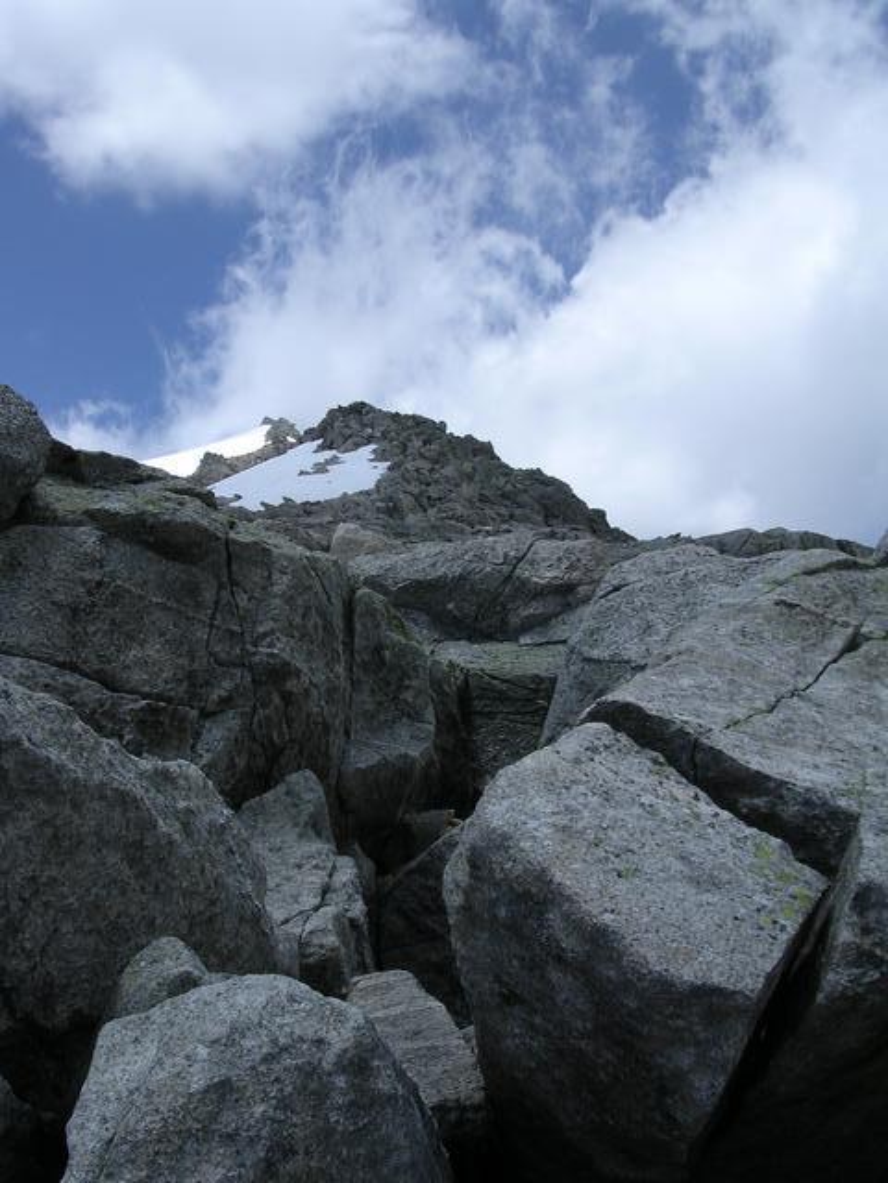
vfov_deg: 49.0
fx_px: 1300
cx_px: 444
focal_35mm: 38
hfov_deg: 37.7
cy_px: 592
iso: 100
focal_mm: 5.8
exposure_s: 1/460
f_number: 5.6
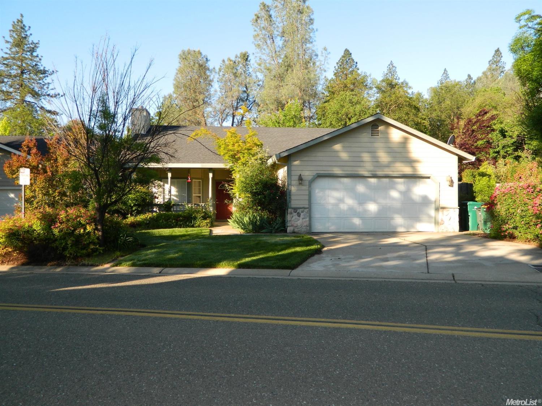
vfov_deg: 49.7
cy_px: 203
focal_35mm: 28
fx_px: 438
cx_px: 271
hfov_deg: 63.5
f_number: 3.2
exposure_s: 1/400
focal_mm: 5.1
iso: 110
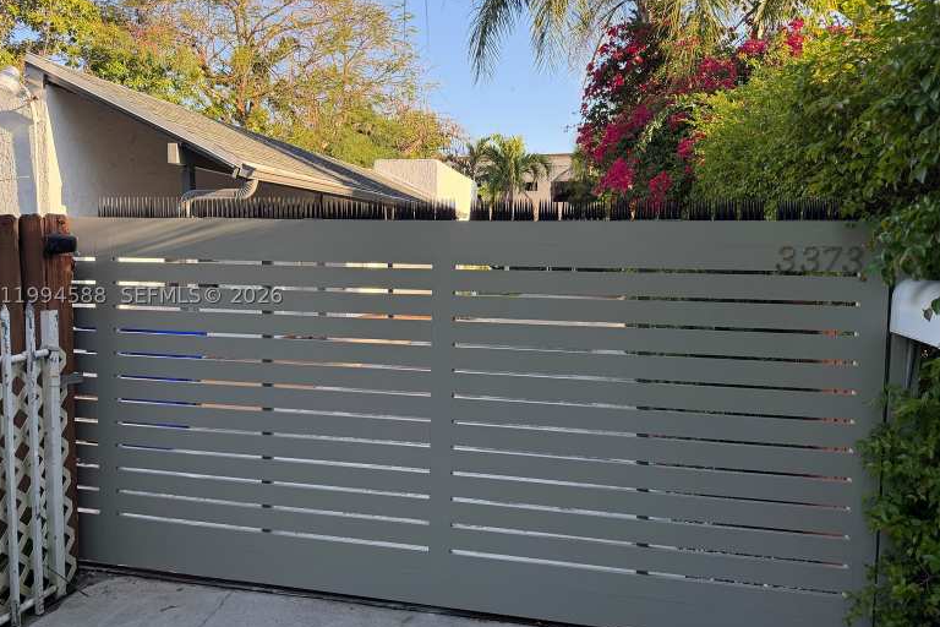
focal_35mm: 26
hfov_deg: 69.4
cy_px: 295
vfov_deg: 49.5
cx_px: 470
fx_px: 679
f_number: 1.78
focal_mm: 6.76
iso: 100
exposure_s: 1/757
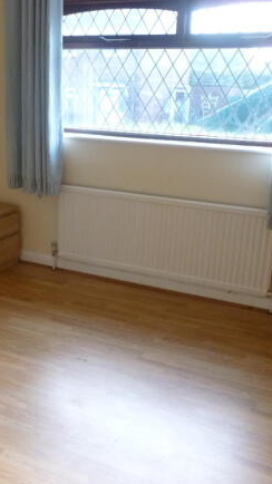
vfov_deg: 49.4
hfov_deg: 28.5
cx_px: 65
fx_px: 526
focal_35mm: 41
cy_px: 241
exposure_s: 1/60
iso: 250
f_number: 3.3
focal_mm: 5
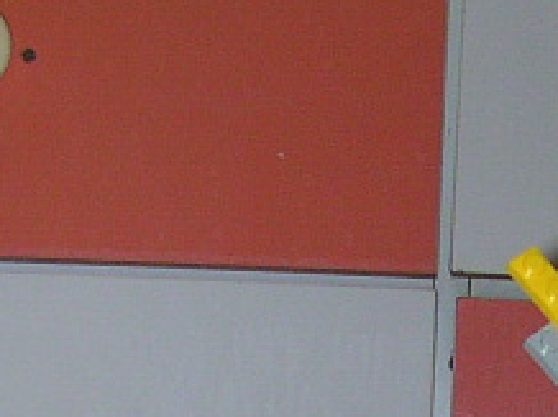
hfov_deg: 11.1
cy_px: 870
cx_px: 747
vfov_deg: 8.1
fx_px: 2802
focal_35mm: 174
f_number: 2.7
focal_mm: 5.6
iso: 100
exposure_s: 1/60
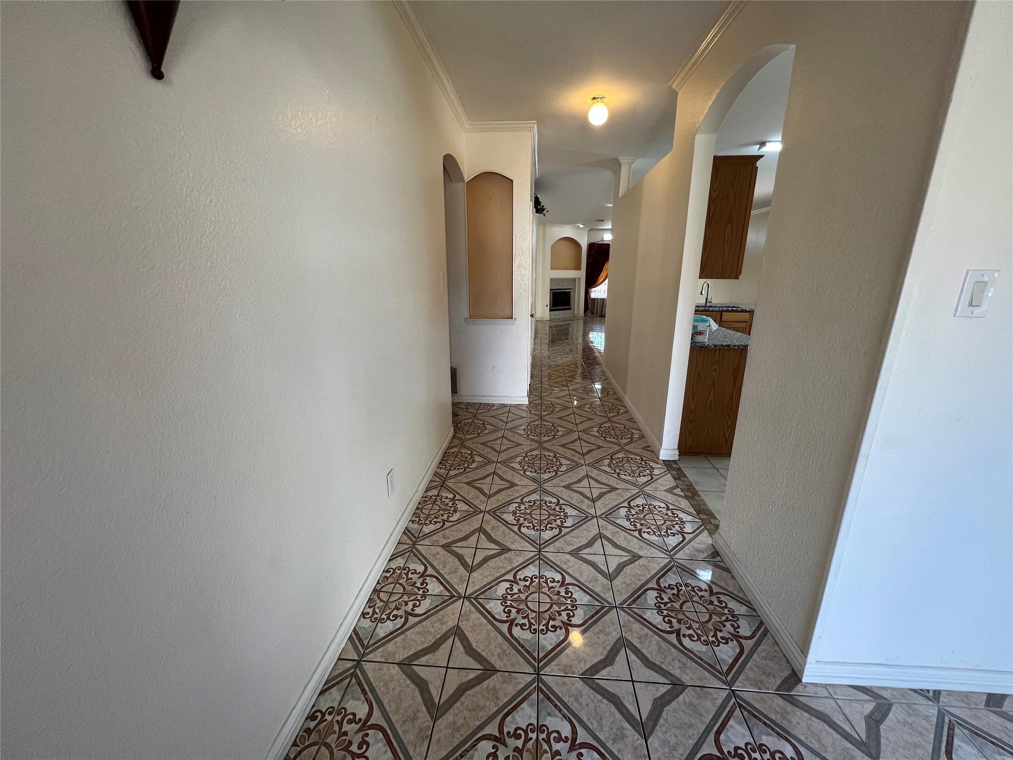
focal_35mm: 13
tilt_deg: -14.5
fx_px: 380
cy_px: 380
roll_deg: +1.1
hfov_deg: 106.2
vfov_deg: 89.9
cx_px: 506
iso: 160
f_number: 1.8
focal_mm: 1.57
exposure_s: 1/120
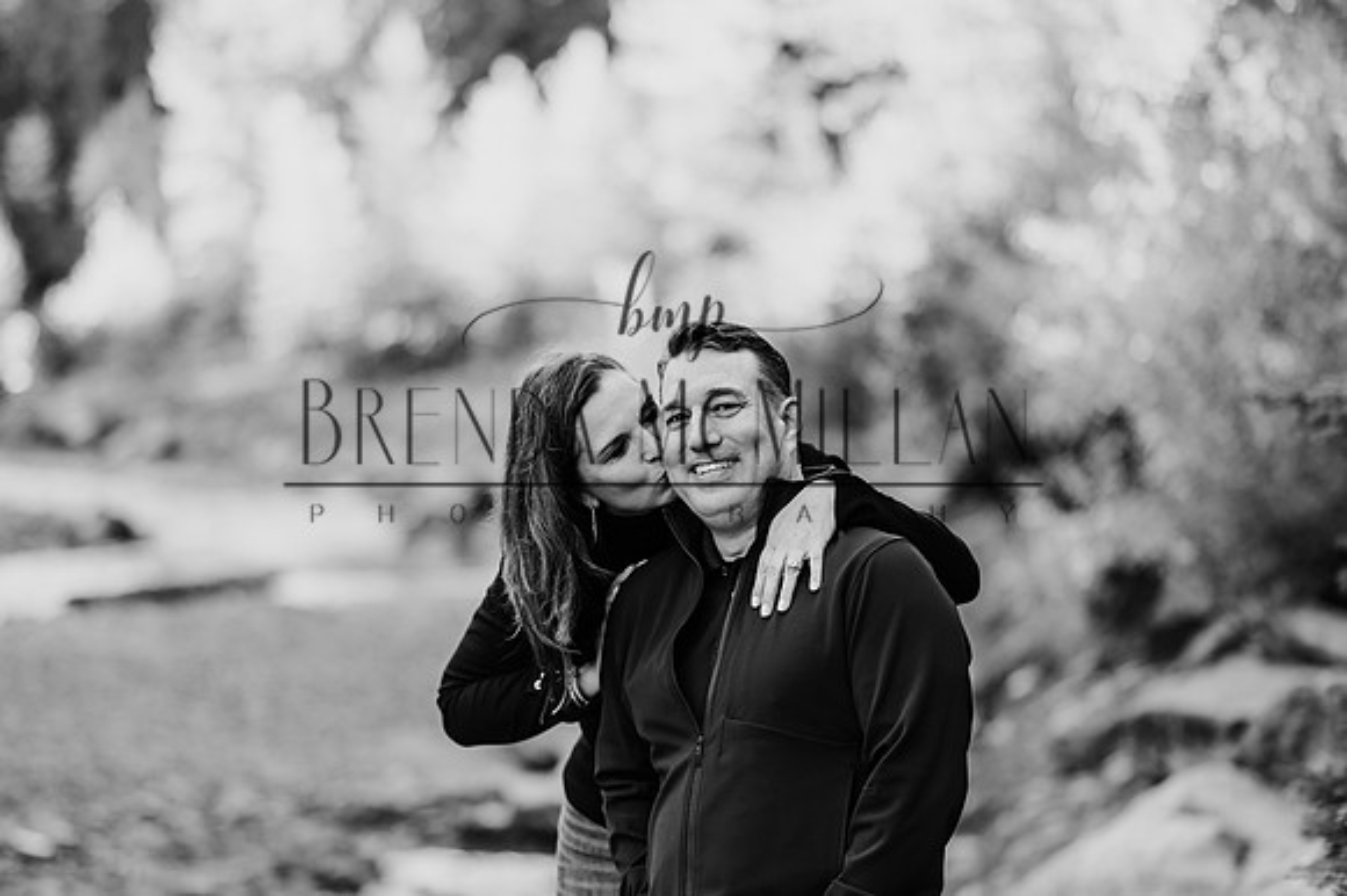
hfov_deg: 21.7
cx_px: 613
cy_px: 472
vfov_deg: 14.6
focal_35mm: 94
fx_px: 3507
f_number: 1.8
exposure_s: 1/1000
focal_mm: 85
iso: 500
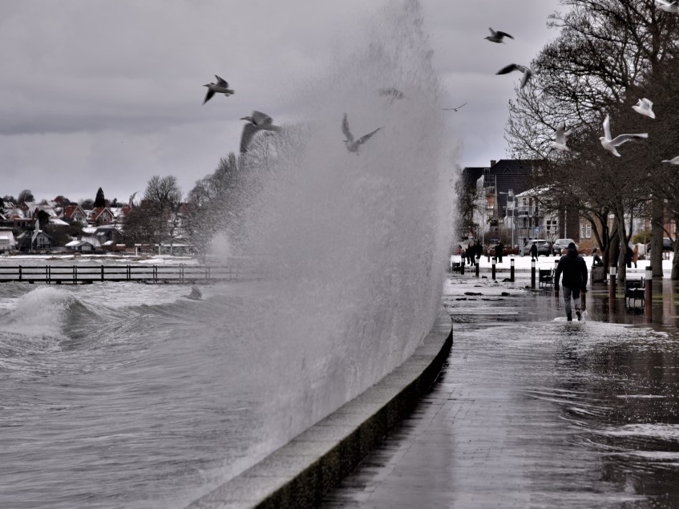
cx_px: 398
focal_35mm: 143
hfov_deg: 13.8
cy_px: 273
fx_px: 2805
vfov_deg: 10.4
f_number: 5.6
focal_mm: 105
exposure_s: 1/200
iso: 100
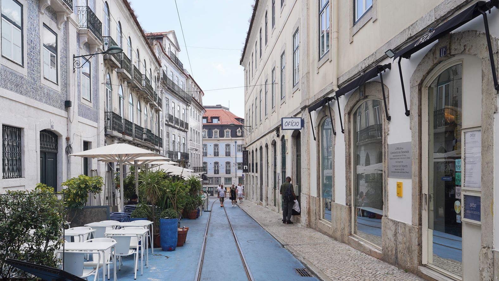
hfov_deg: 60.6
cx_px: 205
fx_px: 423
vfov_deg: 36.5
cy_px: 169
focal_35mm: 32
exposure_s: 1/100
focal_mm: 24
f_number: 9
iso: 100
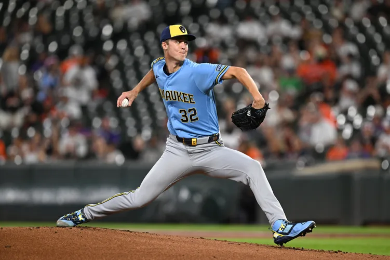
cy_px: 130
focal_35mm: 400
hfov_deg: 5.2
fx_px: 4331
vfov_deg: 3.4
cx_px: 195
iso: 2000
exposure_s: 1/1600
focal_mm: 400
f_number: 3.5
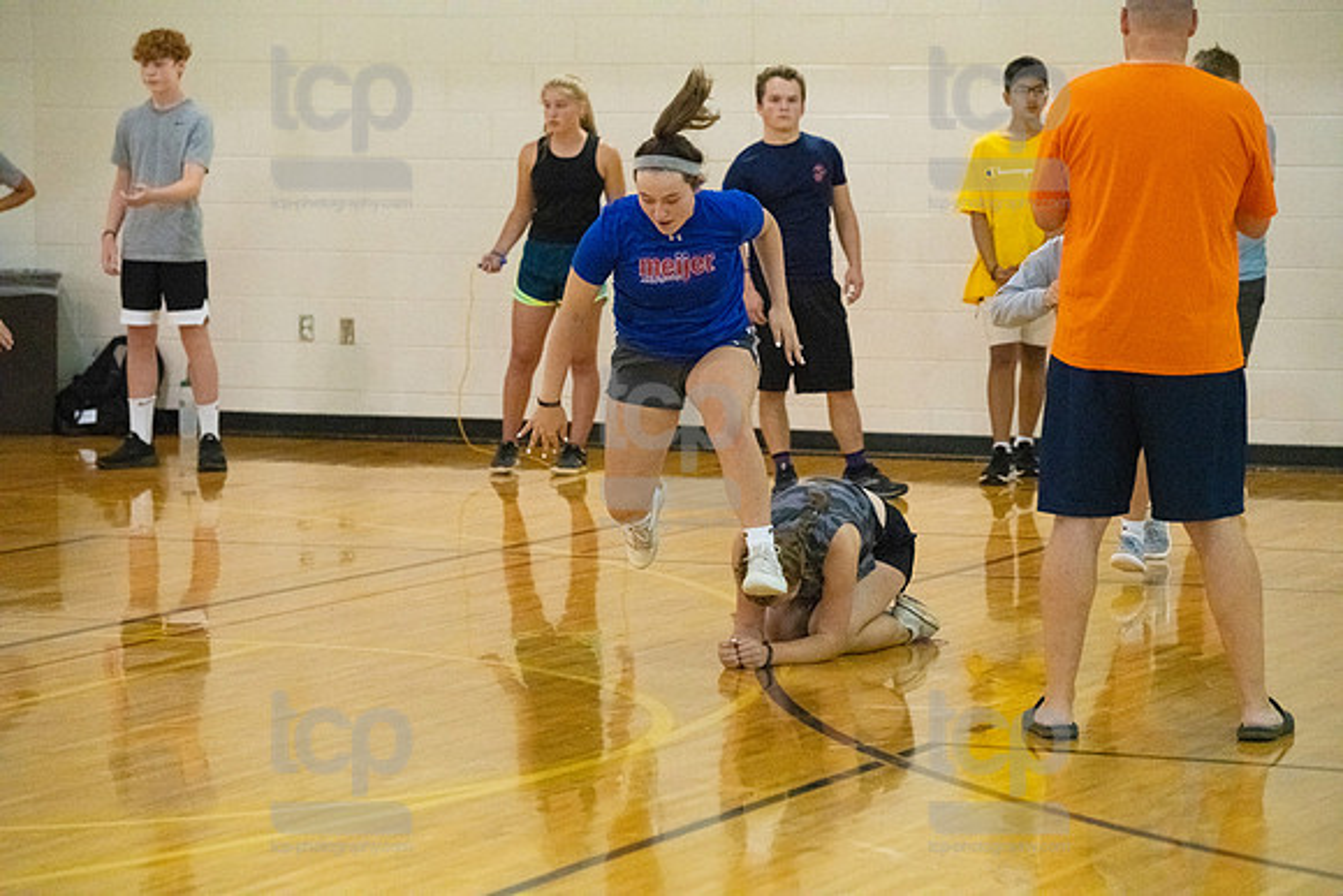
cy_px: 448
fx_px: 5037
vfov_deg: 10.2
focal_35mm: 135
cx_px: 672
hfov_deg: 15.2
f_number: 4.5
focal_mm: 135
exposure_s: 1/640
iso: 6400
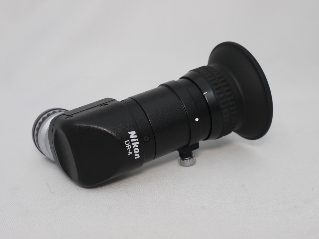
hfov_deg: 29.4
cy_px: 120
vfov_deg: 22.3
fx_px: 608
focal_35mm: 66
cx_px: 160
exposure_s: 1/30
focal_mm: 33
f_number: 9
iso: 400
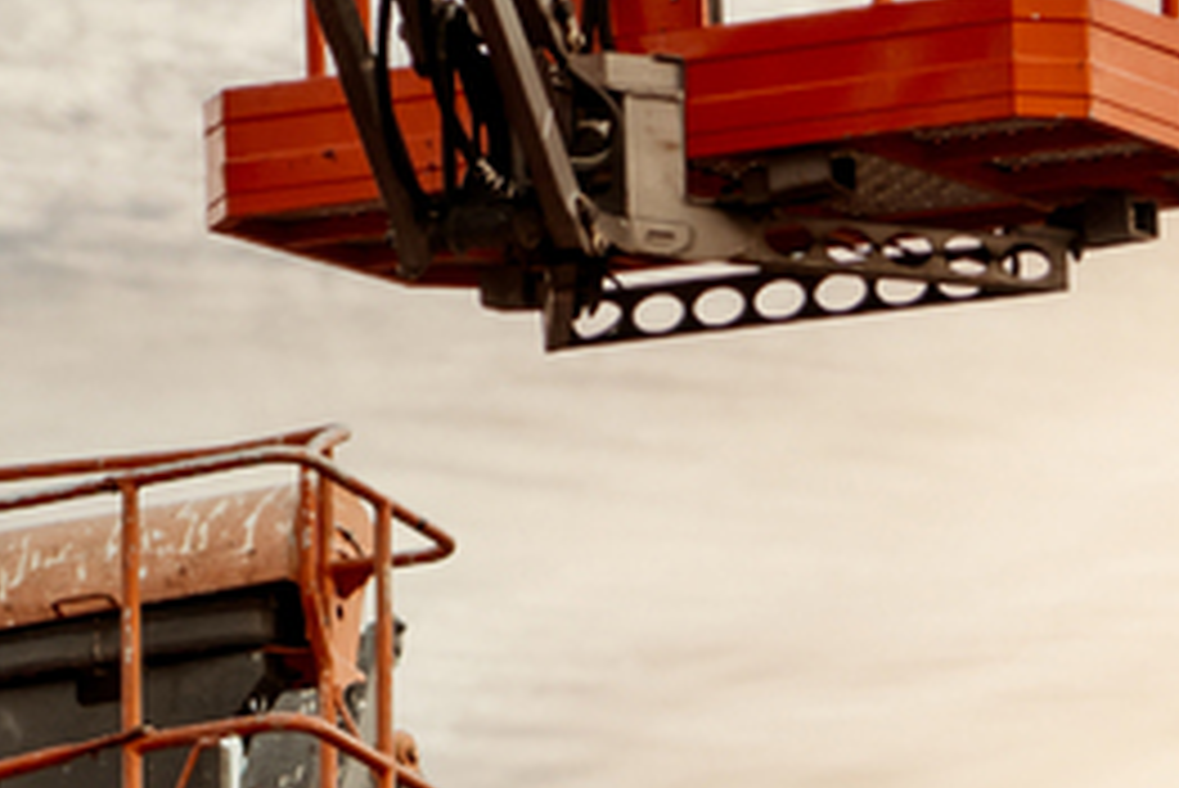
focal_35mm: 799
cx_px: 40
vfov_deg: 1.7
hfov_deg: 2.6
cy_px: -1103
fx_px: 26176
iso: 200
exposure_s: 1/500
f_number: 4.5
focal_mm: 93
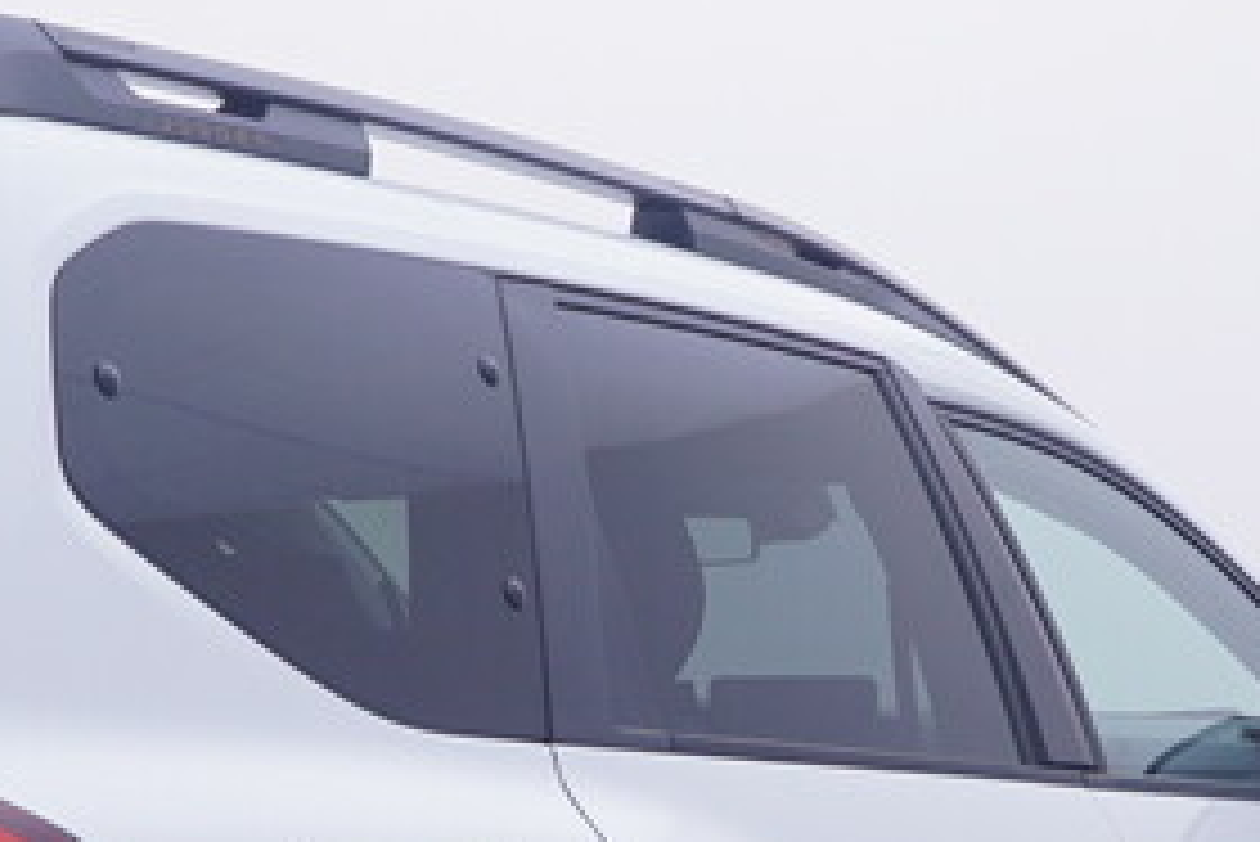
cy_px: 842
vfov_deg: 11.7
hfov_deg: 17.7
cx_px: 711
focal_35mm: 116
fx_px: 4047
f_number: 5
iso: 200
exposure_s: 1/80
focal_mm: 15
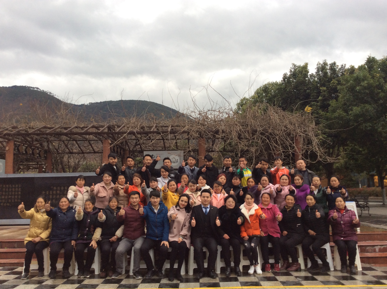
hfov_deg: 55.4
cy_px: 144
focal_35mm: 33
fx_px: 368
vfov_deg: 42.8
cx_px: 194
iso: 32
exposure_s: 1/40
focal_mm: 3.3
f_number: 2.4
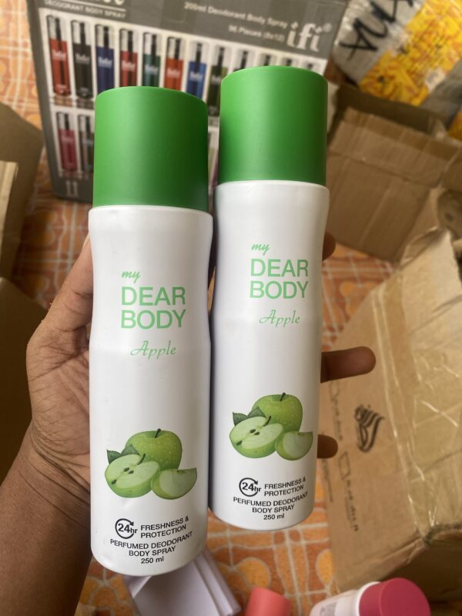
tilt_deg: -51.2
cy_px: 308
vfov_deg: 67.3
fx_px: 463
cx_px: 231
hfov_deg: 53.1
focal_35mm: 26
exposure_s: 1/239
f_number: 1.8
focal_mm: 4.25
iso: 32
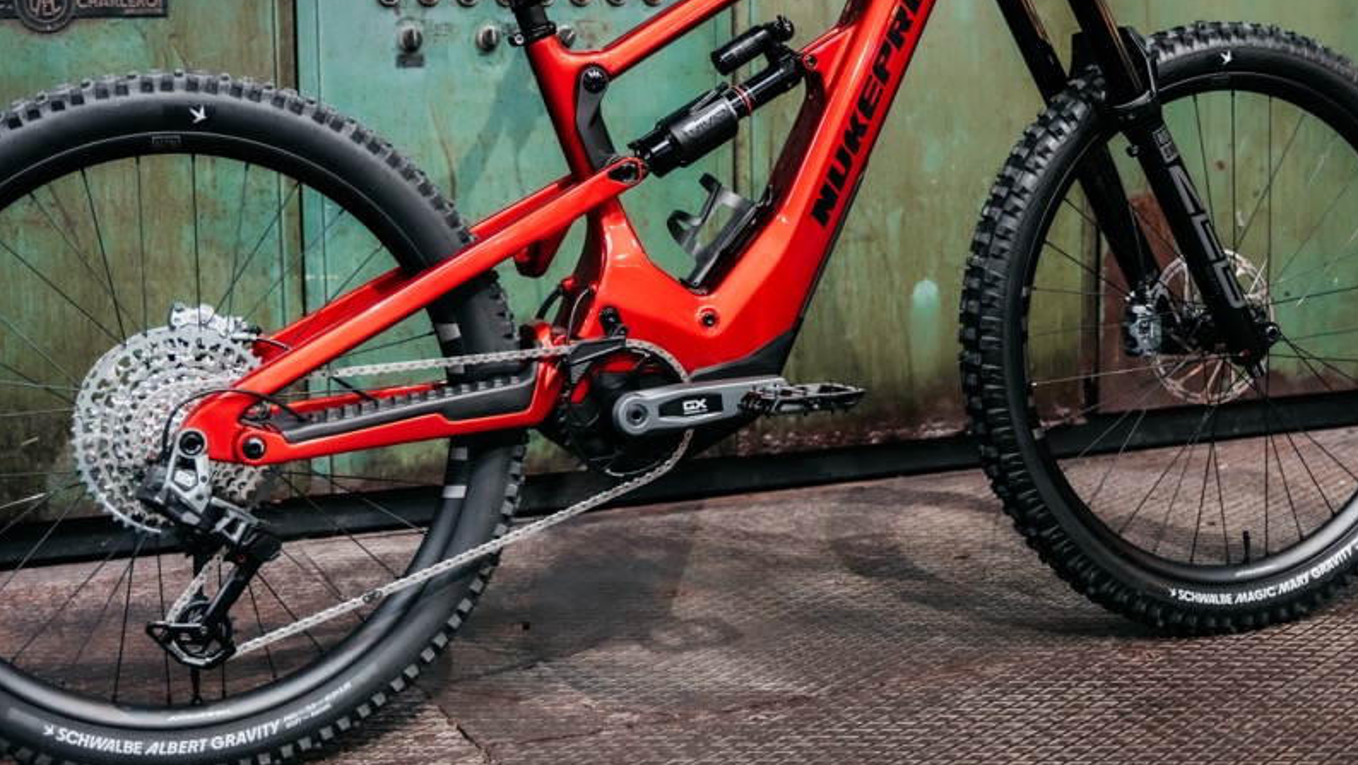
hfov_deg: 38.2
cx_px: 735
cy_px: 258
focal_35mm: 54
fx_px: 1957
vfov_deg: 22.0
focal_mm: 32.2
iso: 1000
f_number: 2.8
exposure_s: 1/125
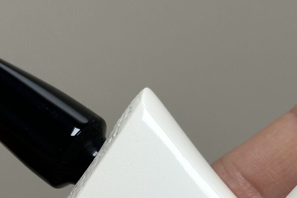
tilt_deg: -24.9
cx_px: 187
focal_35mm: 171
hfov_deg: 12.0
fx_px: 1411
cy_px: 181
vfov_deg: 8.0
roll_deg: -1.5
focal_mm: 6.86
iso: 64
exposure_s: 1/121
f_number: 1.78
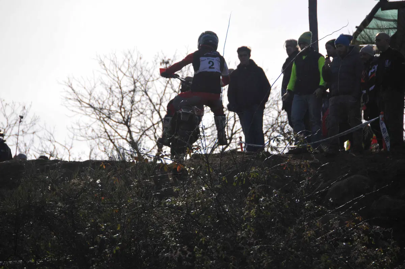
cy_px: 134
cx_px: 202
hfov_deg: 8.1
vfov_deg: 5.4
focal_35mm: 255
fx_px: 2865
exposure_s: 1/8000
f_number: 5.6
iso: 800
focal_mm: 170
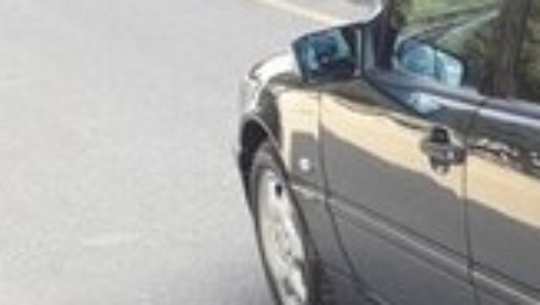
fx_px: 1705
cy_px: 303
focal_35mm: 119
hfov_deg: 15.5
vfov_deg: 10.1
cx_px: 967
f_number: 1.9
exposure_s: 1/224
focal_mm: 3.6
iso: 40
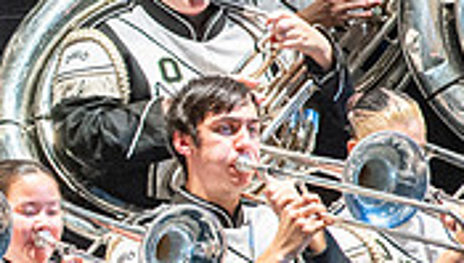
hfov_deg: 2.1
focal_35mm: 1039
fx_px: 12801
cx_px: -268
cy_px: 276
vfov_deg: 1.2
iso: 5000
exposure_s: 1/400
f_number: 5.6
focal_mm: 300
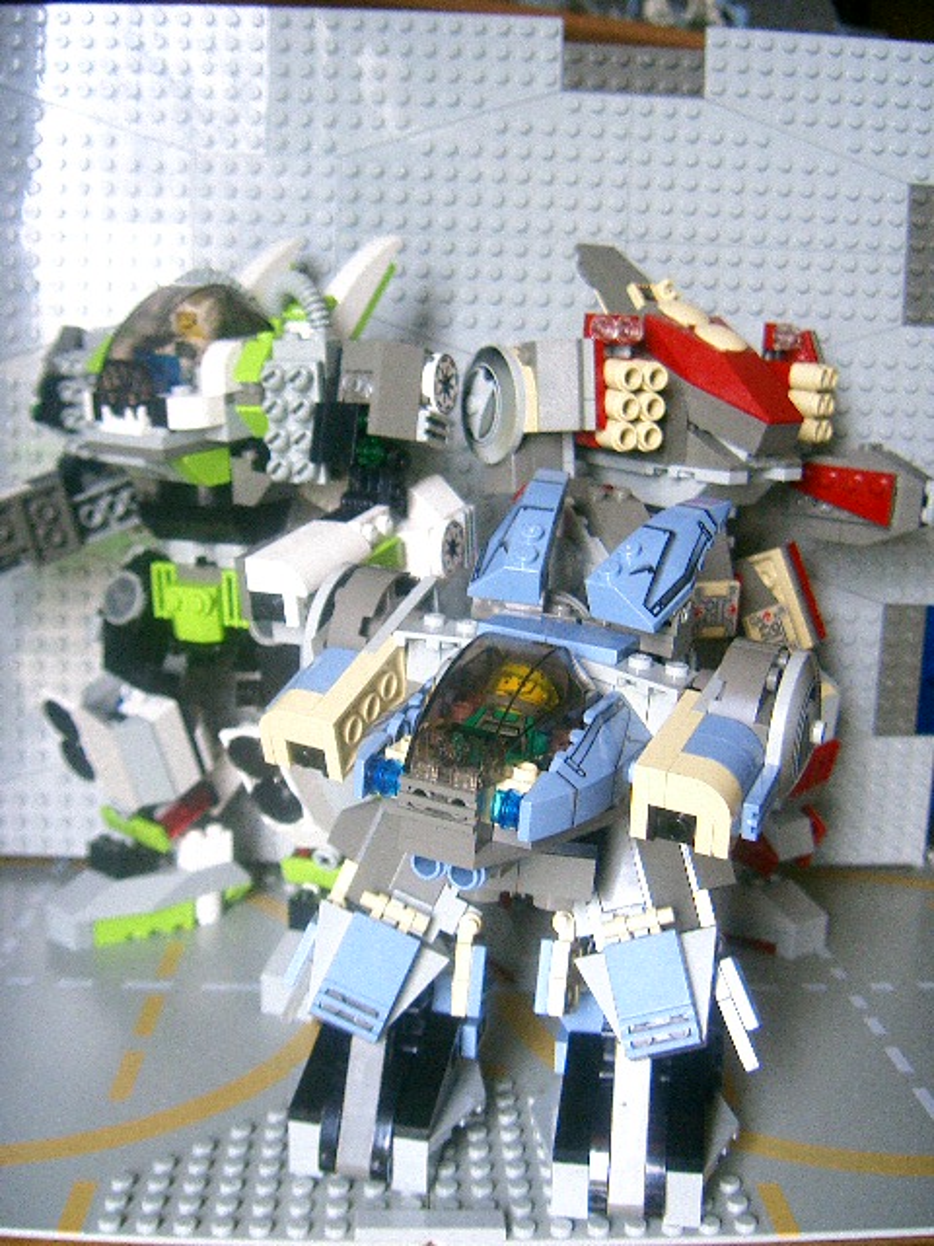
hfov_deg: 36.8
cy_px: 623
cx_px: 467
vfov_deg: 47.9
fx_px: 1403
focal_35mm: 39
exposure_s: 1/40
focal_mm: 8
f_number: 2.8
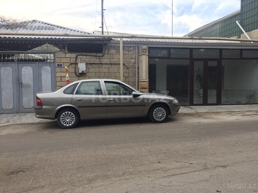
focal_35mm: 29
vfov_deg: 48.2
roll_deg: -0.5
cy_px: 96
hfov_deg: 61.7
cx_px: 129
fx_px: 216
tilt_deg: -2.2
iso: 32
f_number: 2.2
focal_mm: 4.15
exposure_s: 1/162
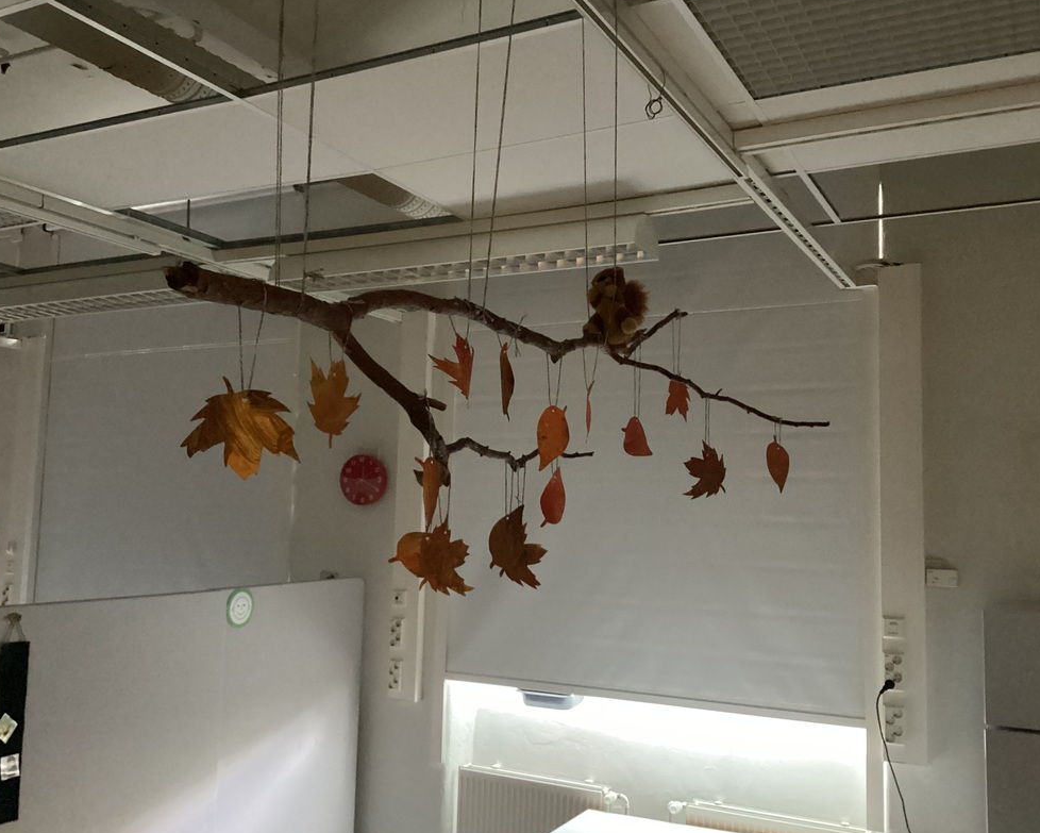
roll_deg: -1.4
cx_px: 505
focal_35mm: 33
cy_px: 414
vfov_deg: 44.6
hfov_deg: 54.2
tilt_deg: +5.6
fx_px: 1016
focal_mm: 3.3
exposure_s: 1/25
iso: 640
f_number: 2.4
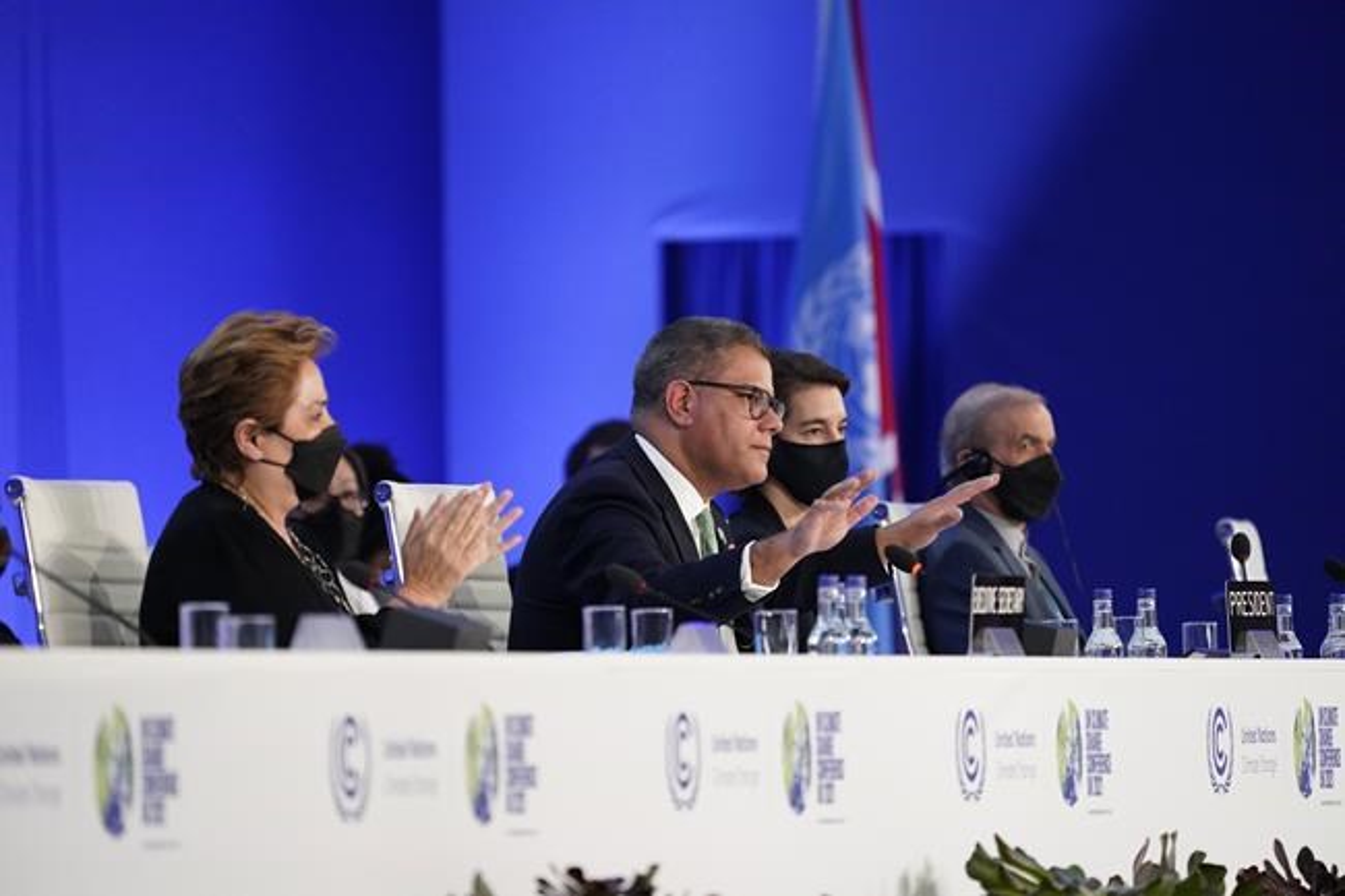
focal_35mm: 400
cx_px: 672
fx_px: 14940
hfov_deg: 5.2
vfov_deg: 3.4
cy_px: 448
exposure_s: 1/320
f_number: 5.6
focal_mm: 400
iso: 6400
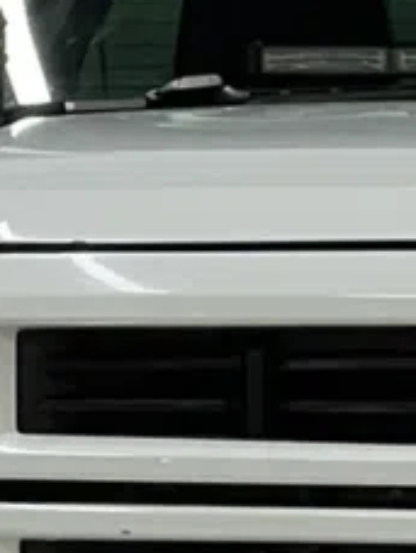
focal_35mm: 462
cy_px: 644
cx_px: 669
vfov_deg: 4.3
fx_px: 7382
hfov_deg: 3.2
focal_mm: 9
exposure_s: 1/60
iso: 400
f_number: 2.8
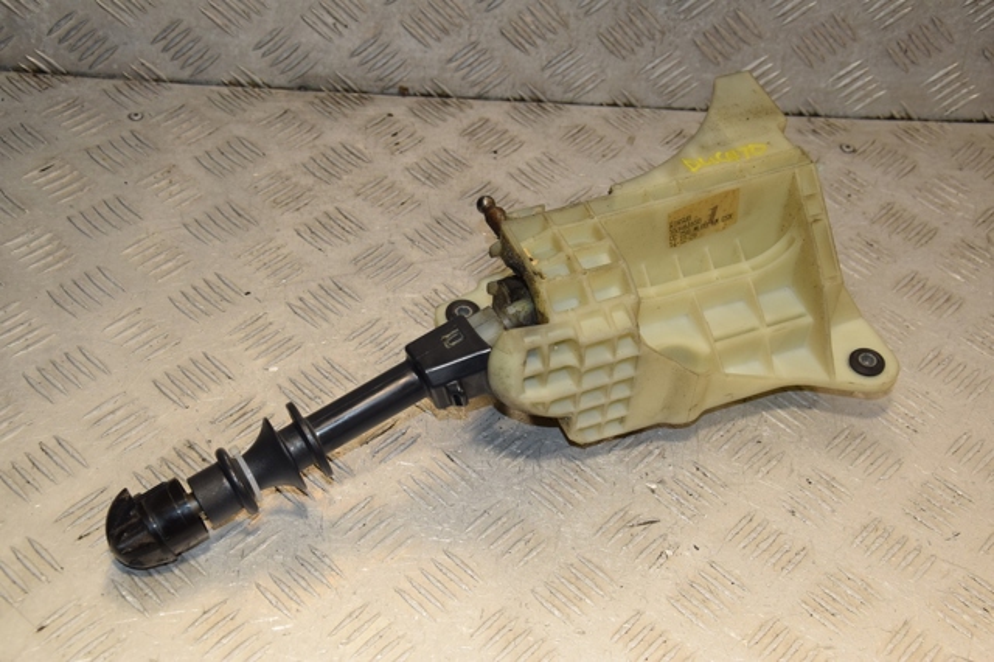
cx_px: 497
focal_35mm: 52
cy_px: 331
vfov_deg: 25.7
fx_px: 1449
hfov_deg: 37.9
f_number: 8
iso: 800
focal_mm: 35
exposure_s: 1/200
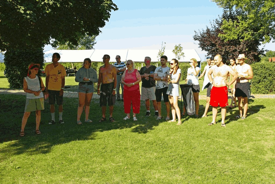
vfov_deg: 34.3
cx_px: 138
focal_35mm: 39
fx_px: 298
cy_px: 92
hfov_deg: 49.5
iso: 100
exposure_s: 1/180
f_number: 6.7
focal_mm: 26.25
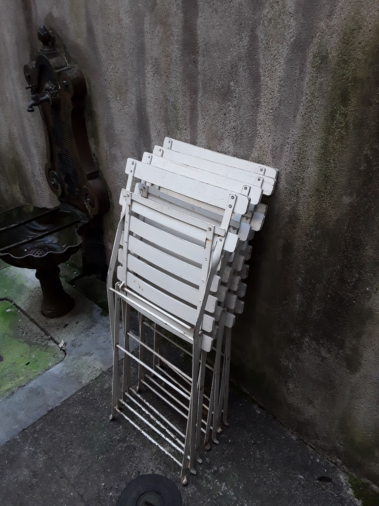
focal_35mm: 27
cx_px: 190
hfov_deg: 51.4
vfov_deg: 65.3
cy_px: 253
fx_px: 394
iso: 80
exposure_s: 1/100
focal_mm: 2.91
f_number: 1.9
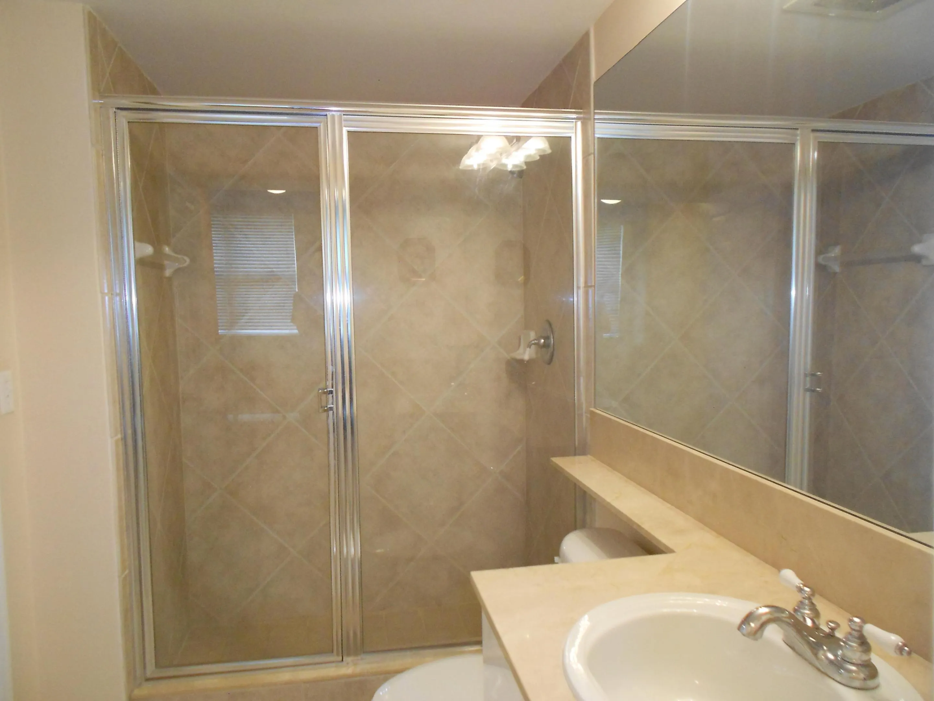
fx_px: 702
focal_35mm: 26
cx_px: 467
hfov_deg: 67.3
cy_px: 350
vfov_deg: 53.1
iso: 400
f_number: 3.2
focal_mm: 4.6
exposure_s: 1/30
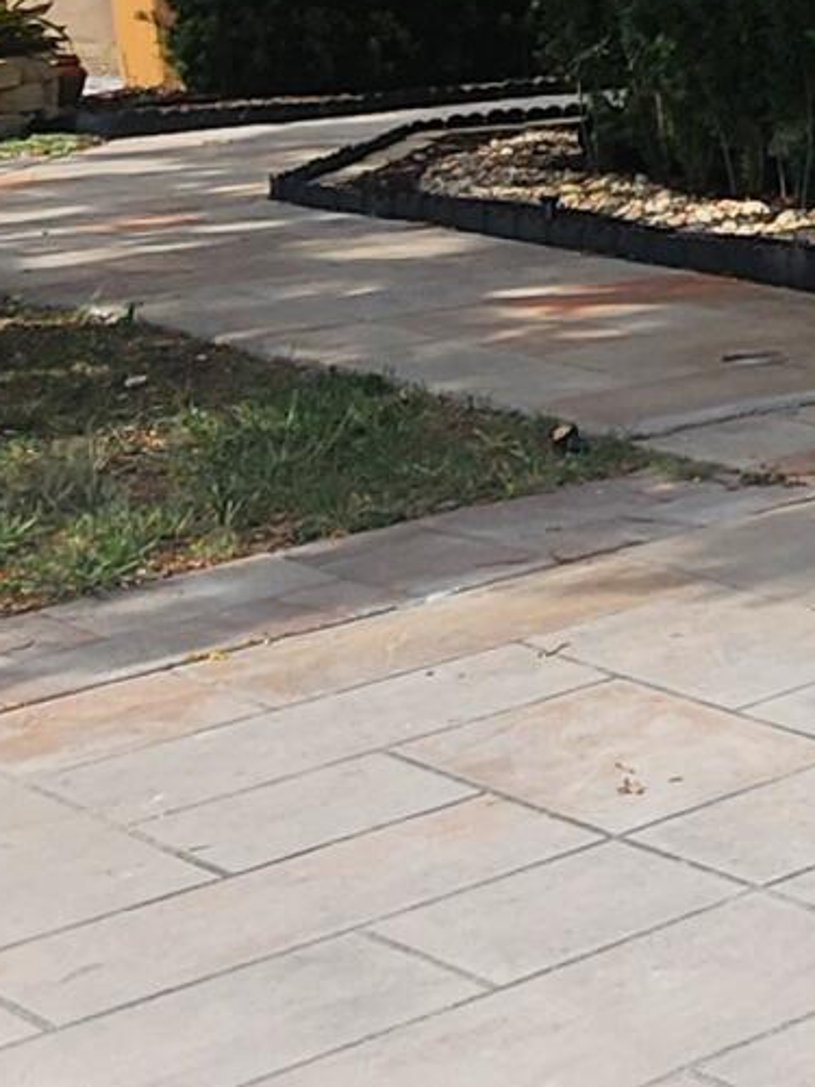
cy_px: 17
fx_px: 2449
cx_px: 1771
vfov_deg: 24.0
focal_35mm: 78
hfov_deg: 14.5
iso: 50
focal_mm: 2.2
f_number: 2.2
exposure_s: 1/2760
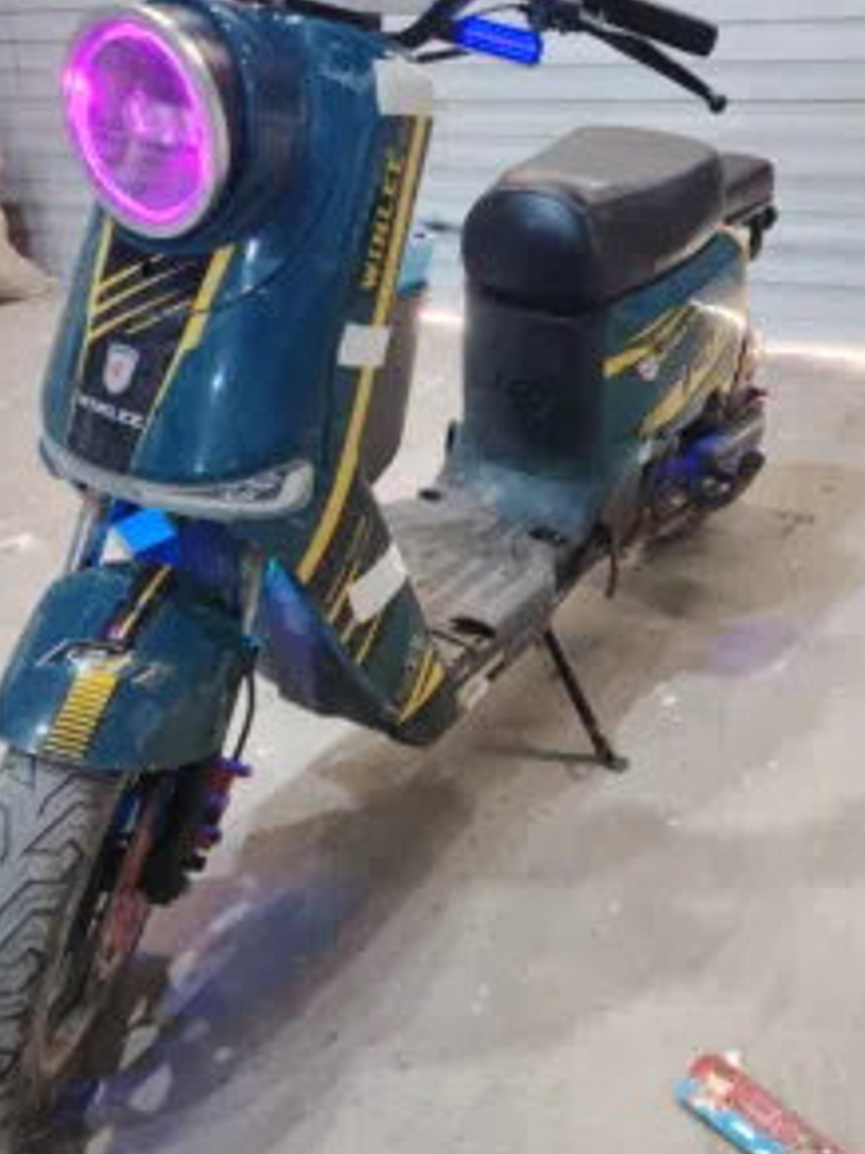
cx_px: 583
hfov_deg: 42.3
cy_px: 444
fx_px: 1100
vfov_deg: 54.8
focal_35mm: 33
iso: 1113
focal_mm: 5.25
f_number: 1.75
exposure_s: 1/33.3
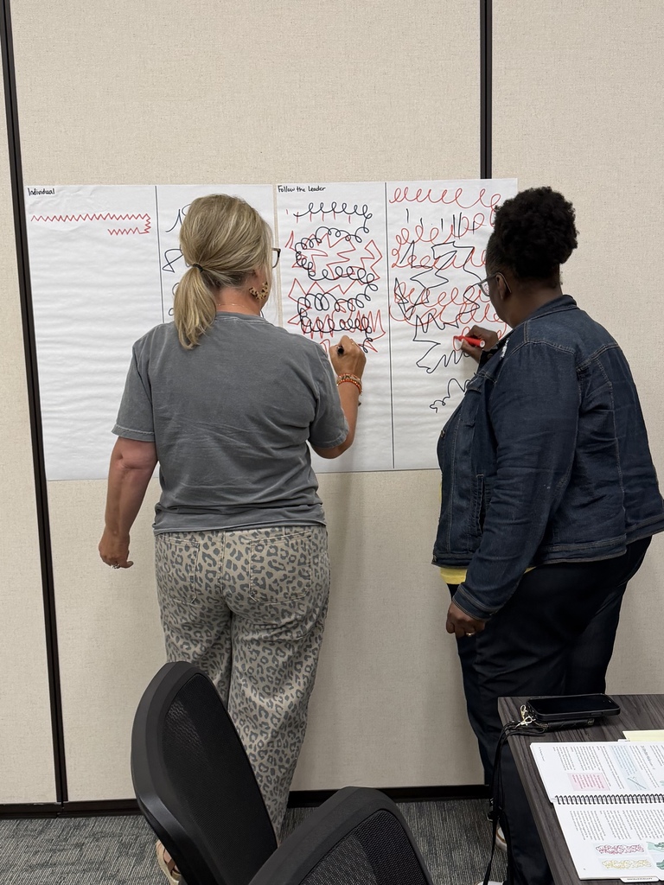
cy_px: 442
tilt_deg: -10.2
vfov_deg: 71.6
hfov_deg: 56.8
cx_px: 332
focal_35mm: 24
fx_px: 614
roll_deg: -0.8
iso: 160
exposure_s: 1/60
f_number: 1.78
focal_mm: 6.76
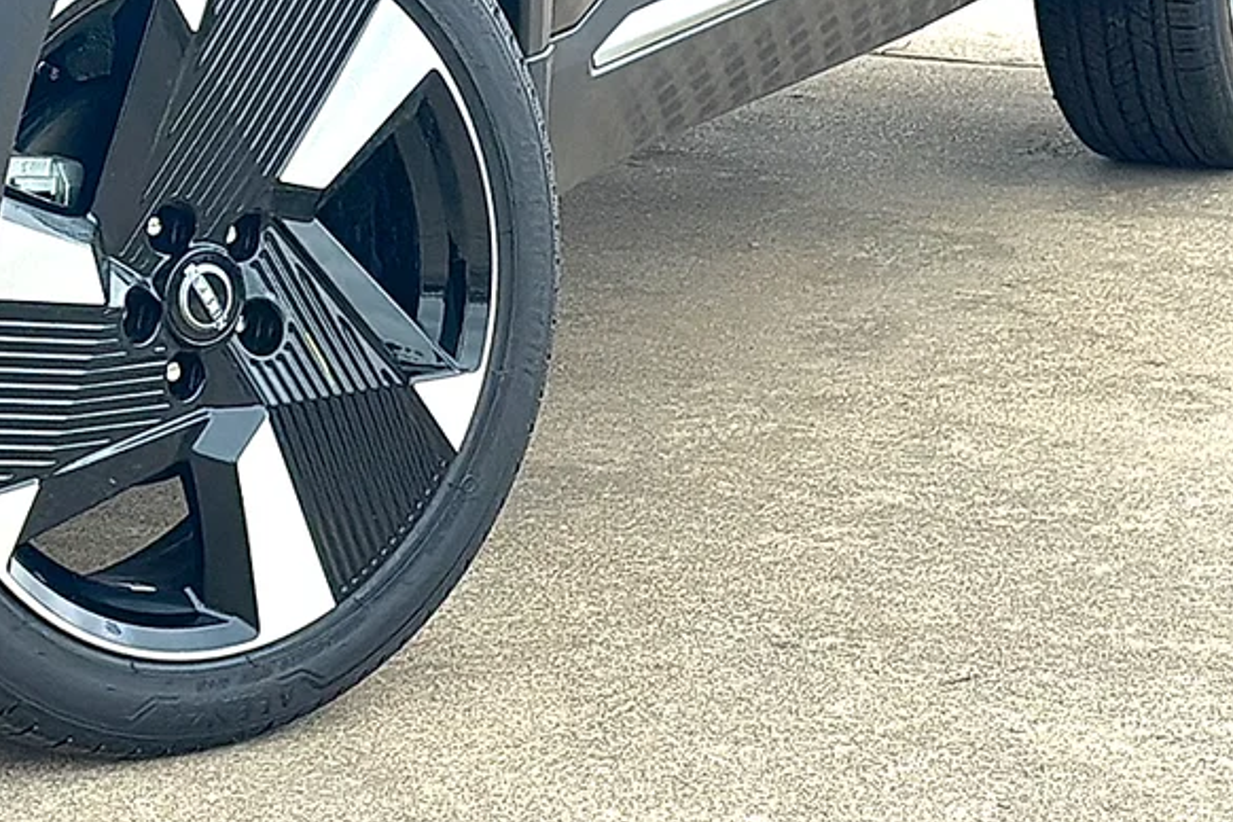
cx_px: 536
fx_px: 4281
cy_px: 308
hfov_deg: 16.4
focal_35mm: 125
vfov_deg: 11.0
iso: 80
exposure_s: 1/553
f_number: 1.78
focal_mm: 6.86
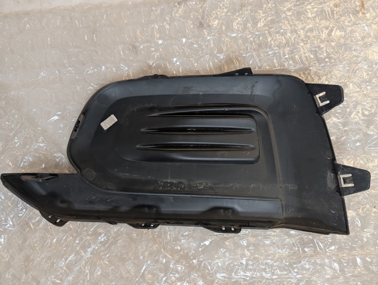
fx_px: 263
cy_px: 142
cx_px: 189
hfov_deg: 71.5
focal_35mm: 24
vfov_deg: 57.0
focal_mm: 6.9
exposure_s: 1/271
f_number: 1.68
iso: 341
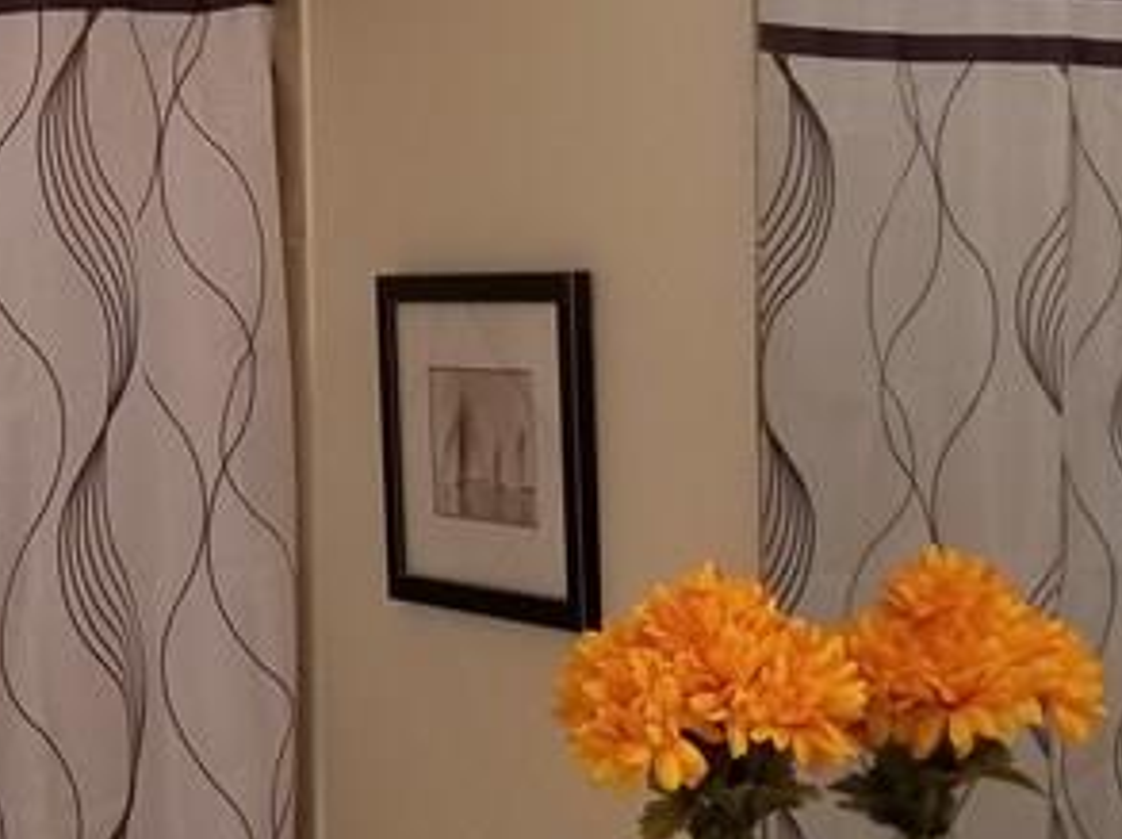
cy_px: 421
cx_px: 551
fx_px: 2946
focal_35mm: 91
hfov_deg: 21.6
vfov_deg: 16.2
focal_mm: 4.25
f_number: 1.7
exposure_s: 1/60
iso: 100
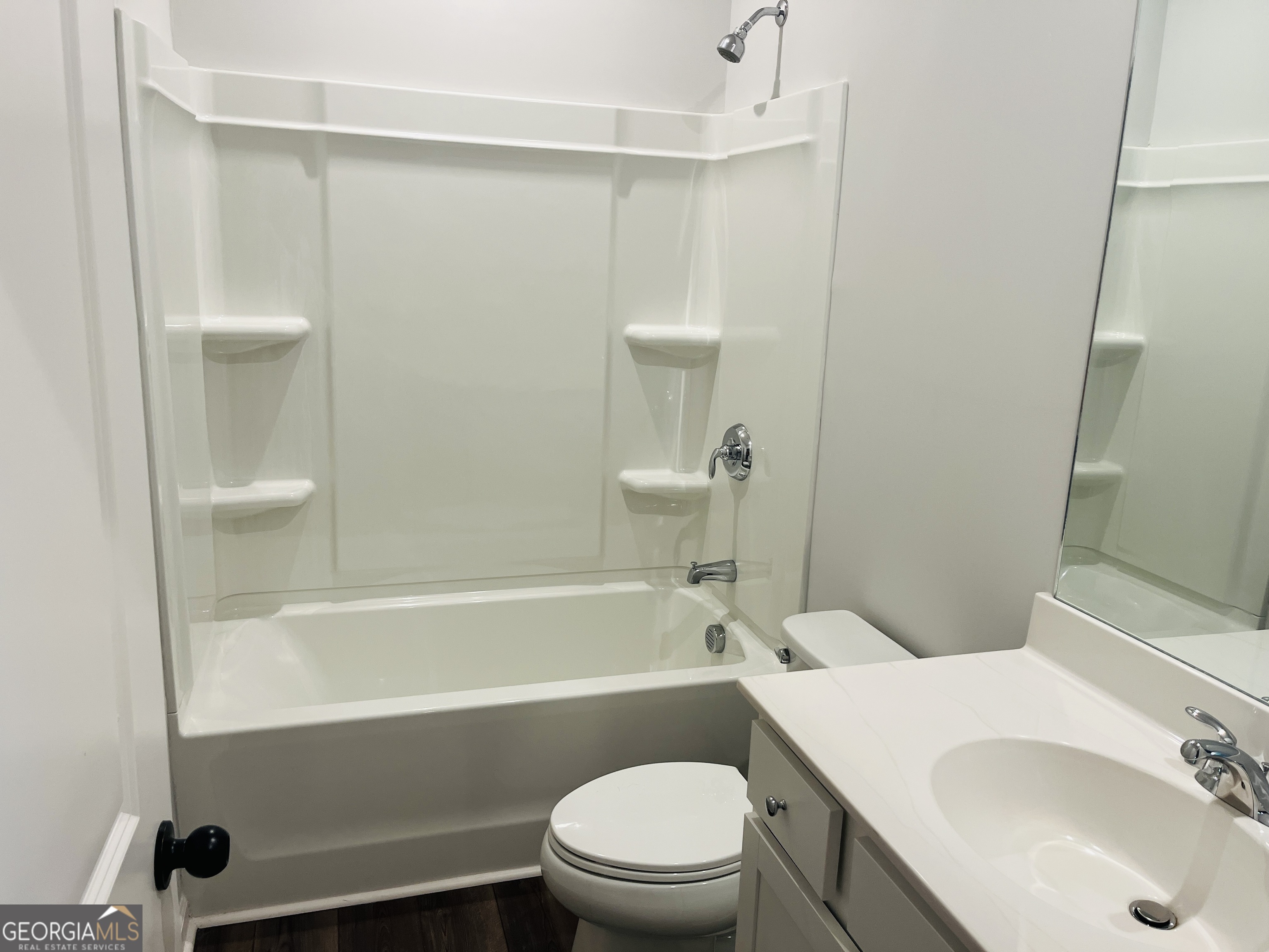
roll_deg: -2.4
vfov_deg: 53.1
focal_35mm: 26
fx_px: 953
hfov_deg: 67.3
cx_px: 634
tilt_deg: -13.7
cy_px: 476
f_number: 1.6
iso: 80
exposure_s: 1/120
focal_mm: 5.1
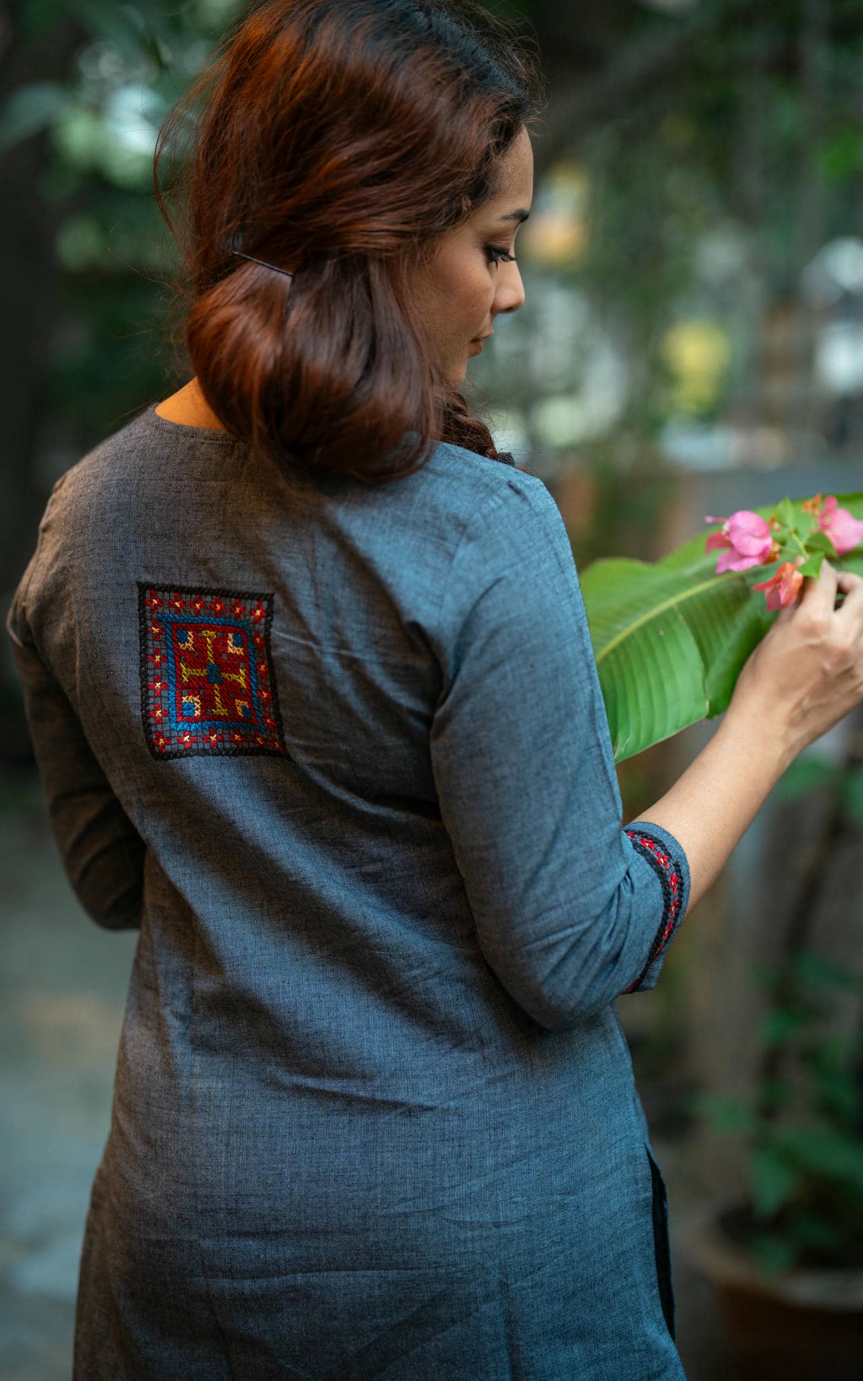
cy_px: 685
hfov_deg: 24.9
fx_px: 1957
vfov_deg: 38.9
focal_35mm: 52
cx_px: 463
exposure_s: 1/100
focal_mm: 50
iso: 500
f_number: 1.6
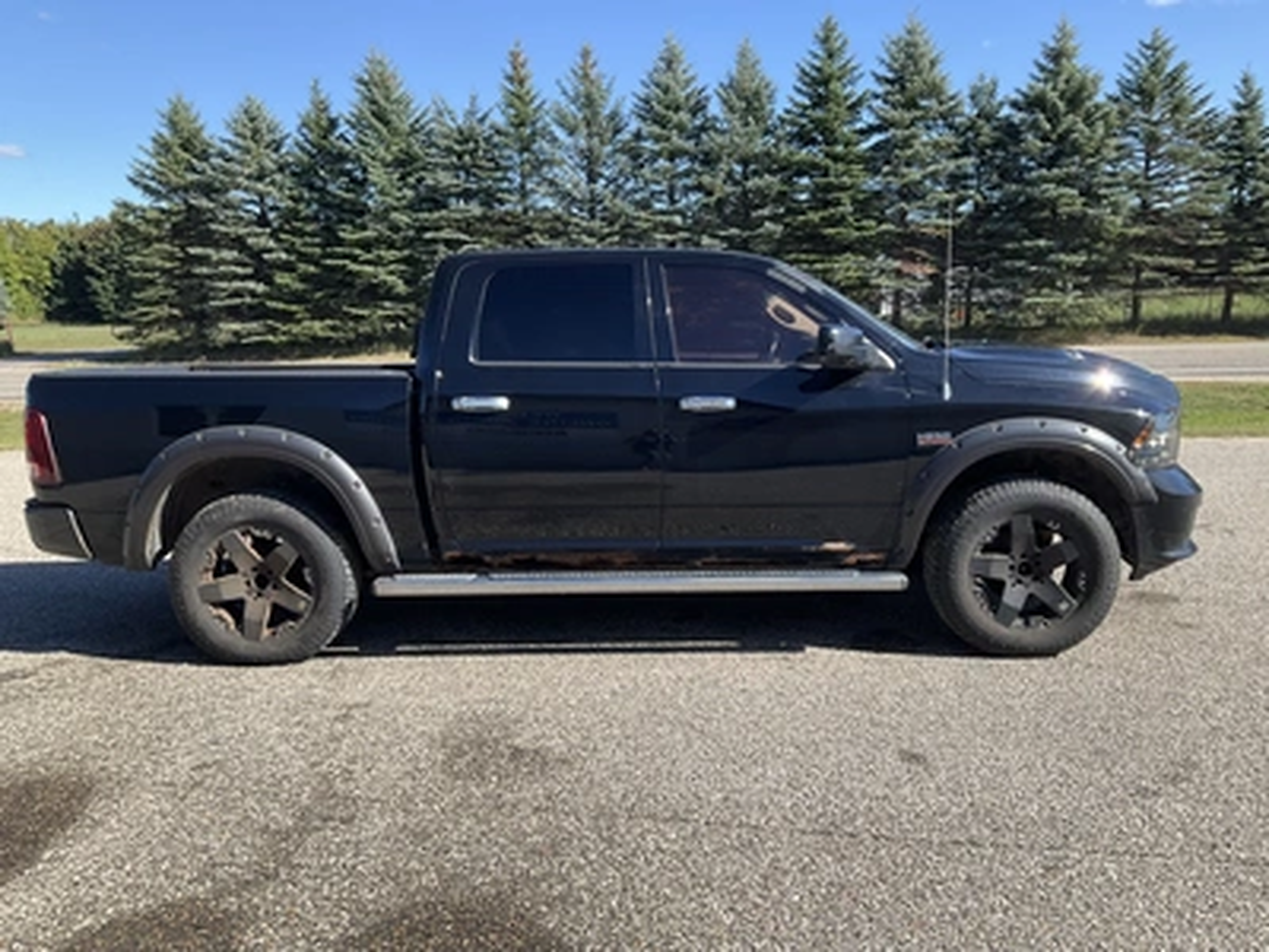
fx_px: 1063
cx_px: 634
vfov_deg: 48.2
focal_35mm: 29
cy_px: 476
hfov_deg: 61.7
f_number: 1.8
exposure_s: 1/912
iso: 25
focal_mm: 3
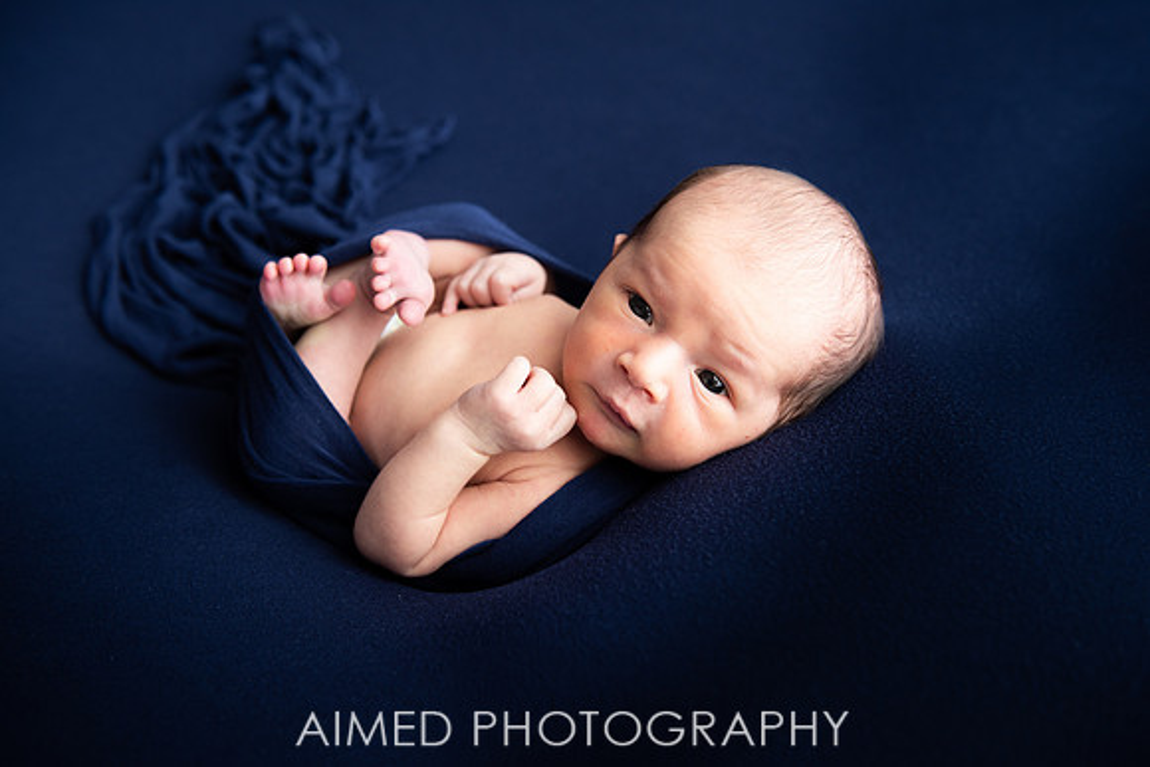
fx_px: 1214
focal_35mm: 38
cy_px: 384
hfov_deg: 50.7
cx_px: 575
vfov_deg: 35.1
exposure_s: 1/160
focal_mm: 38
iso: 320
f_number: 3.5
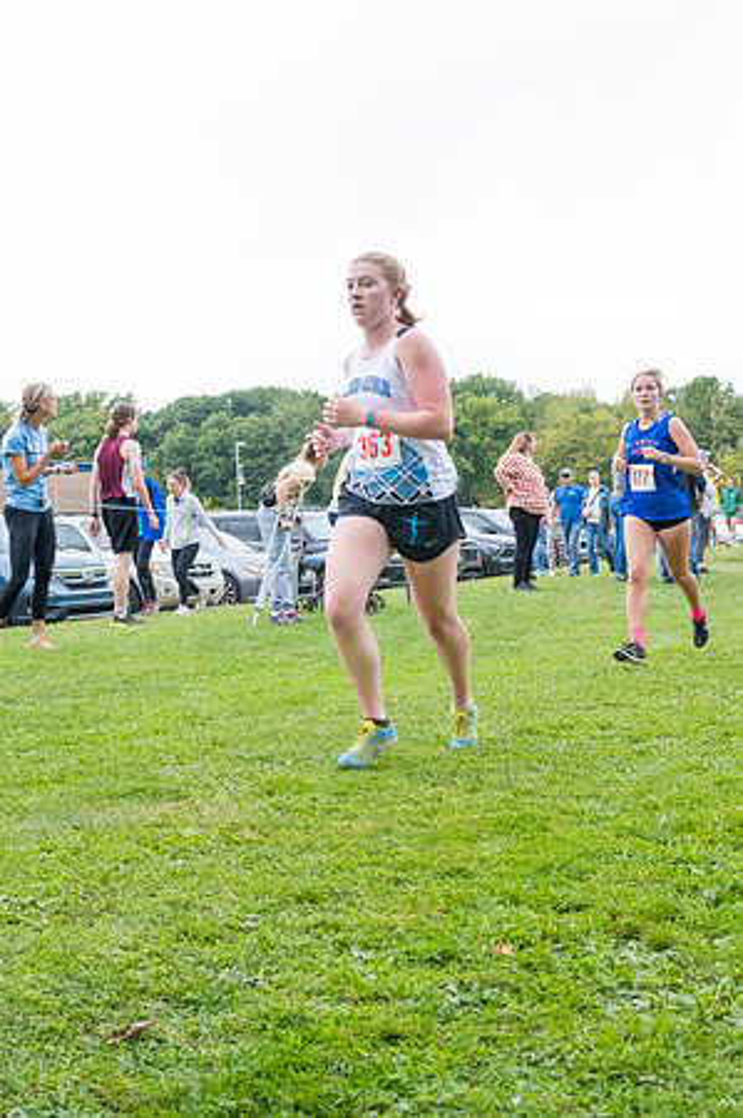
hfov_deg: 31.8
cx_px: 372
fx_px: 1303
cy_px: 559
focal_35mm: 42
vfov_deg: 46.4
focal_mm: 28
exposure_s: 1/1250
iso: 2000
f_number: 5.6
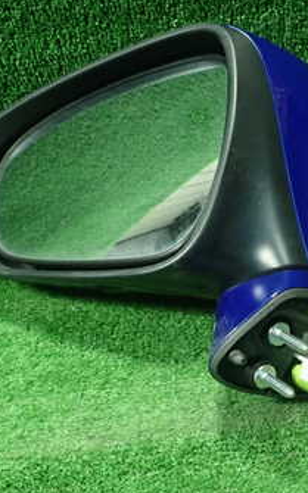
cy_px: 288
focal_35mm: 57
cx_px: 243
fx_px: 767
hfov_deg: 22.4
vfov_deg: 35.6
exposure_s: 1/125
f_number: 2.3
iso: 640
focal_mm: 5.5
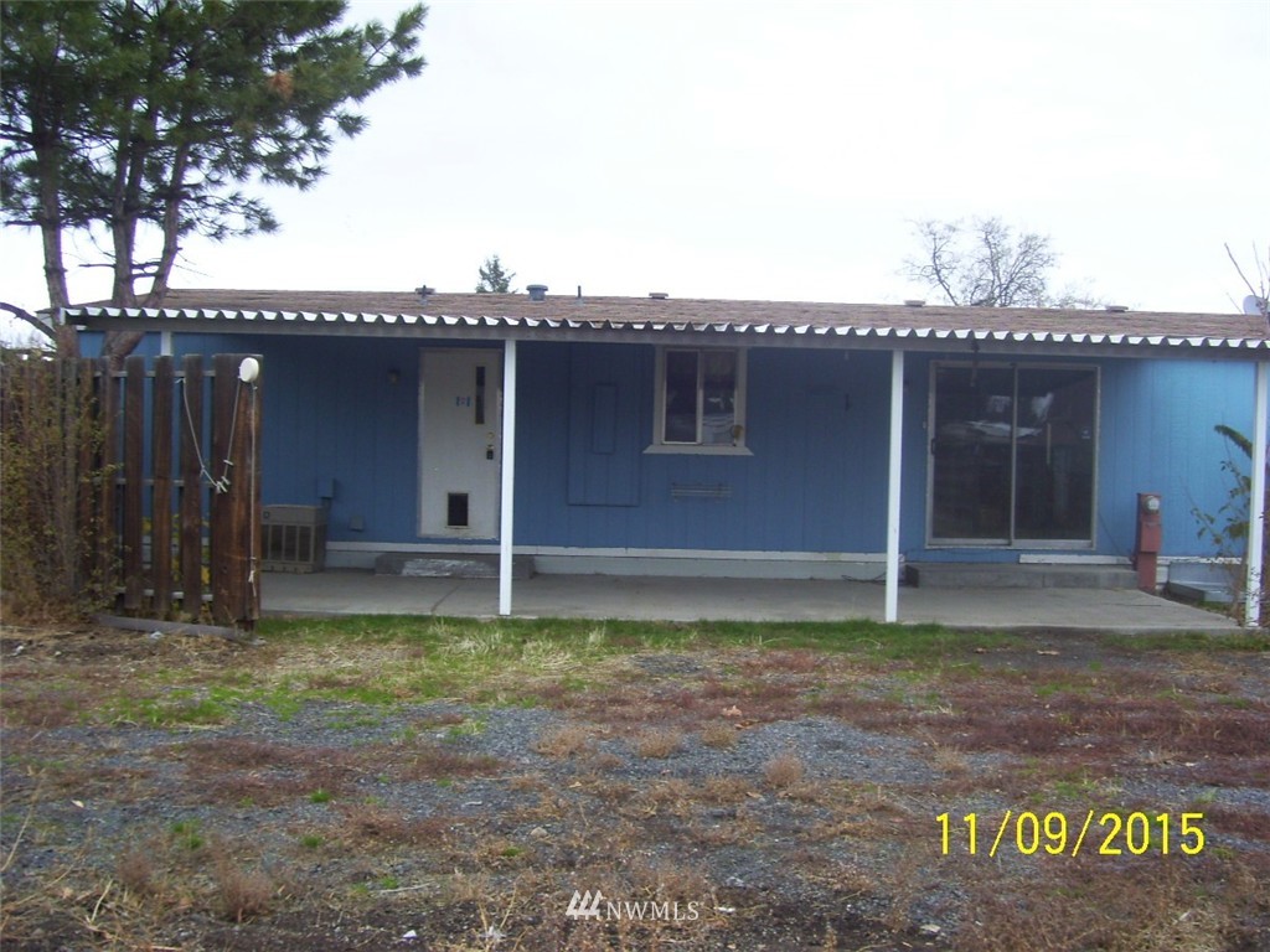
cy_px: 476
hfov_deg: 51.4
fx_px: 1321
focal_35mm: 36
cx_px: 635
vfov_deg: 39.7
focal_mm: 6
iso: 80
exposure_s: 1/80
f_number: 2.7
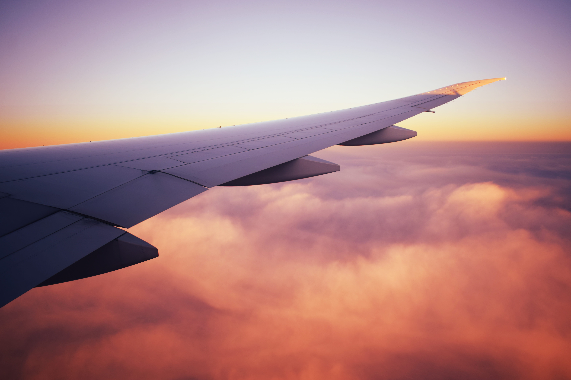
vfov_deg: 47.9
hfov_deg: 67.4
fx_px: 428
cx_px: 286
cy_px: 190
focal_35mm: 27
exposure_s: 1/40
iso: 100
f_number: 3.5
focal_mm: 18
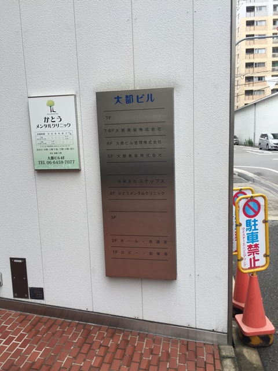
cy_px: 186
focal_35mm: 29
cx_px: 139
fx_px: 311
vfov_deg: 61.7
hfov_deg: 48.2
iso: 32
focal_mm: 4.15
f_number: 2.2
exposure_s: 1/439
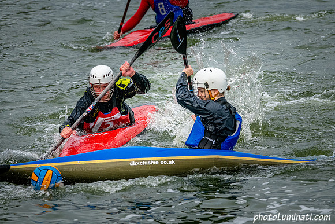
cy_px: 117
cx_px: 175
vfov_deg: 5.3
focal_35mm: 261
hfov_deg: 7.9
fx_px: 2427
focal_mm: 250
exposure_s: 1/2000
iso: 3200
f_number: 8
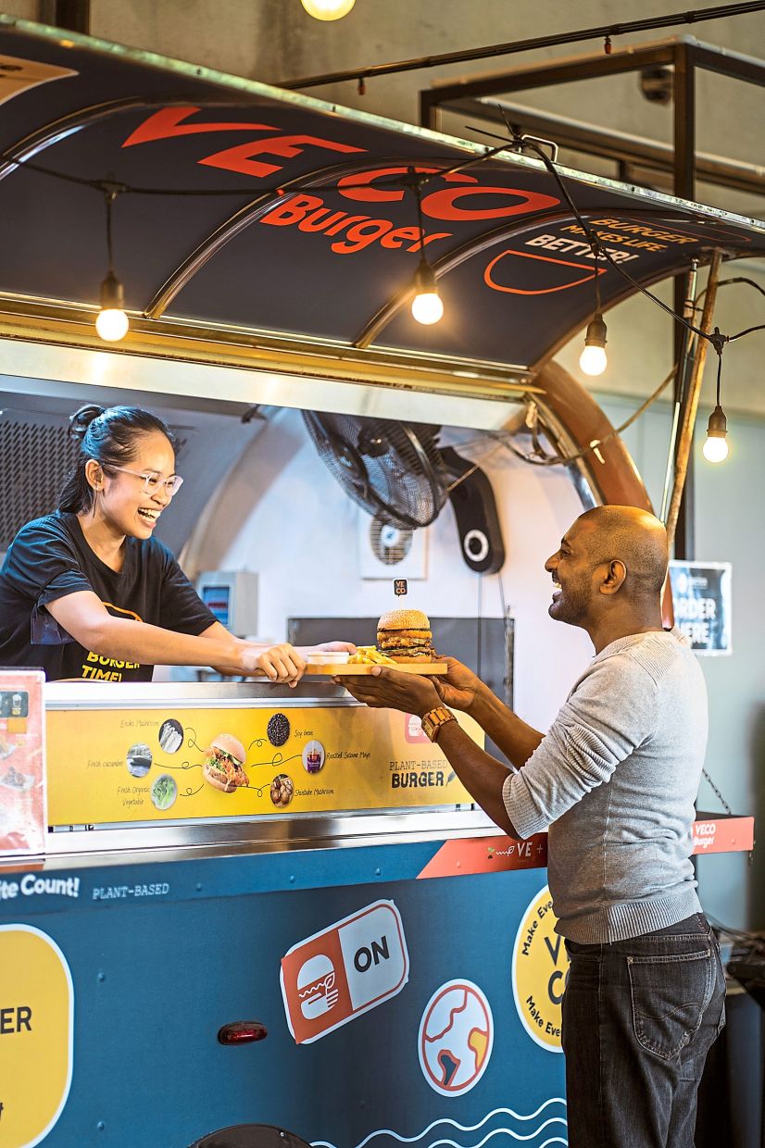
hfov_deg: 16.1
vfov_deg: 23.9
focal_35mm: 85
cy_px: 574
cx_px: 382
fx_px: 2711
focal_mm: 85
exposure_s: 1/160
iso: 400
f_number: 2
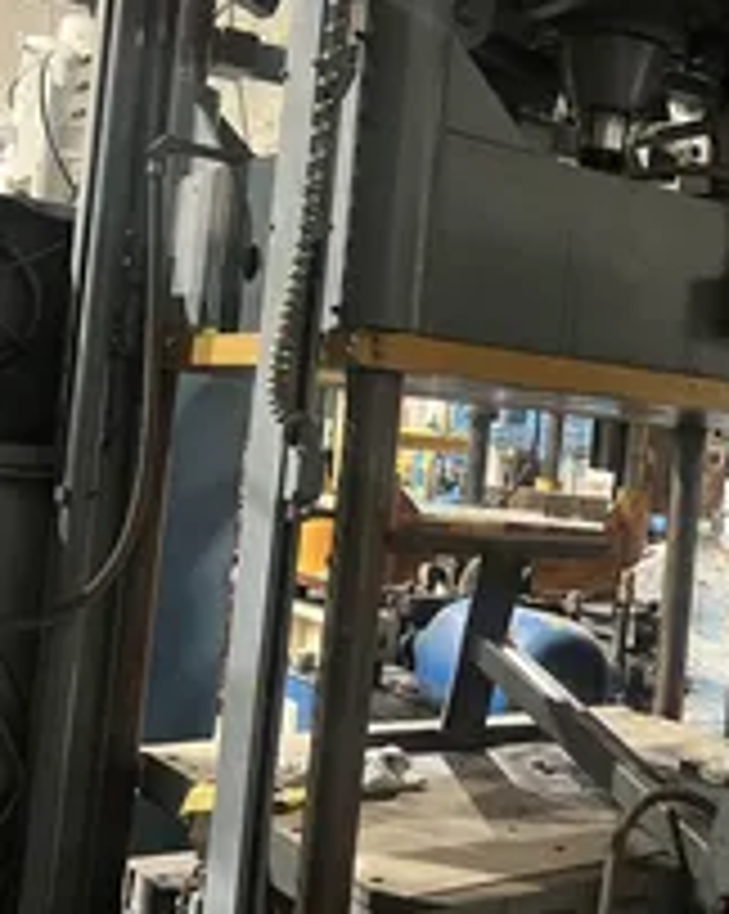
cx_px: 639
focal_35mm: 50
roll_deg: -4.3
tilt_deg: +3.6
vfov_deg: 37.3
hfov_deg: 29.1
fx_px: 1351
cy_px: 392
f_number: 1.5
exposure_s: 1/30
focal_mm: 5.7
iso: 500
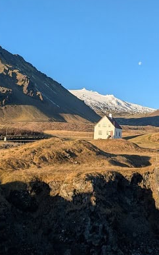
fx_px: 333
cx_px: 120
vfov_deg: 41.6
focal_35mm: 48
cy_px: 99
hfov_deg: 26.5
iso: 69
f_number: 1.7
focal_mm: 4.4
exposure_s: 1/3344
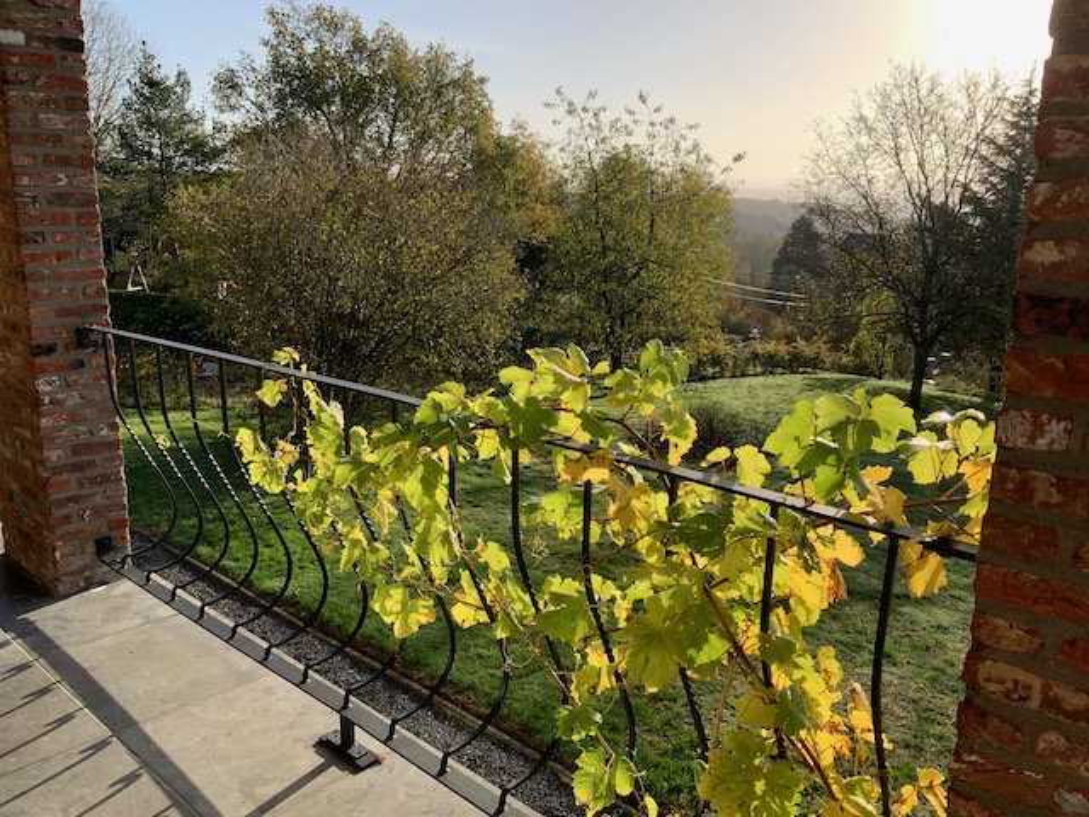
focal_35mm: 29
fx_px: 912
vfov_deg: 48.2
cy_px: 408
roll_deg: -1.3
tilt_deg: -14.8
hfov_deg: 61.7
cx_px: 544
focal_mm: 3
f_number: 1.8
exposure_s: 1/1121
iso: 16
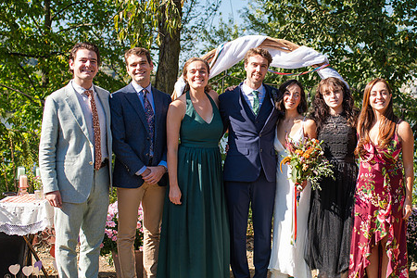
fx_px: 625
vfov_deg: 25.1
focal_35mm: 54
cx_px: 269
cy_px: 144
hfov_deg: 36.6
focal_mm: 35
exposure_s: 1/2000
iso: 320
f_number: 3.2
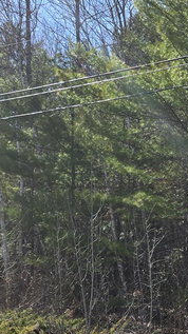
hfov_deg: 12.8
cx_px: 388
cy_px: 260
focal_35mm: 81
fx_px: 719
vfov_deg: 25.8
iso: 25
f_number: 1.8
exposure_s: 1/1055
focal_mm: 5.4
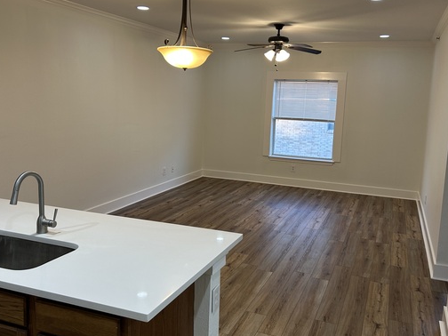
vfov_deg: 42.9
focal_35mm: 33
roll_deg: -1.5
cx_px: 236
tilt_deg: -9.2
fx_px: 427
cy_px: 156
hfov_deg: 55.3
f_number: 1.5
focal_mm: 5.7
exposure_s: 1/60
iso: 64
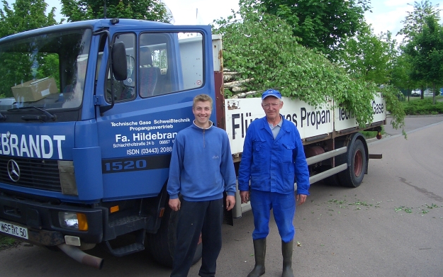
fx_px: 459
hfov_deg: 51.5
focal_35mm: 38
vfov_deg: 33.6
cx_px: 220
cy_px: 141
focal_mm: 5.8
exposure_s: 1/640
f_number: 2.6
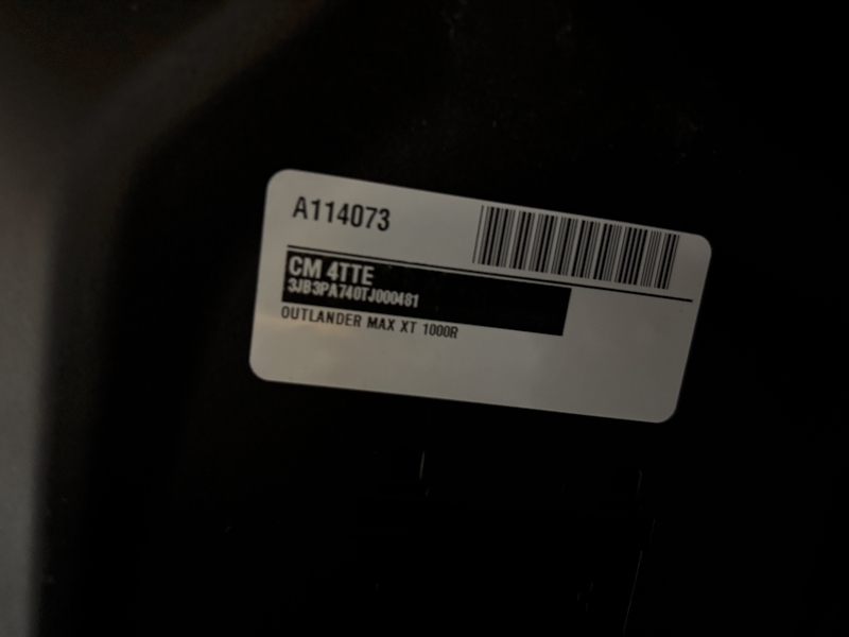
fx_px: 638
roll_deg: -7.8
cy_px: 318
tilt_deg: -8.5
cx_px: 424
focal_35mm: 26
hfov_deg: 67.3
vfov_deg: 53.1
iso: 640
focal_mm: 5.96
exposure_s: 1/40
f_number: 1.6
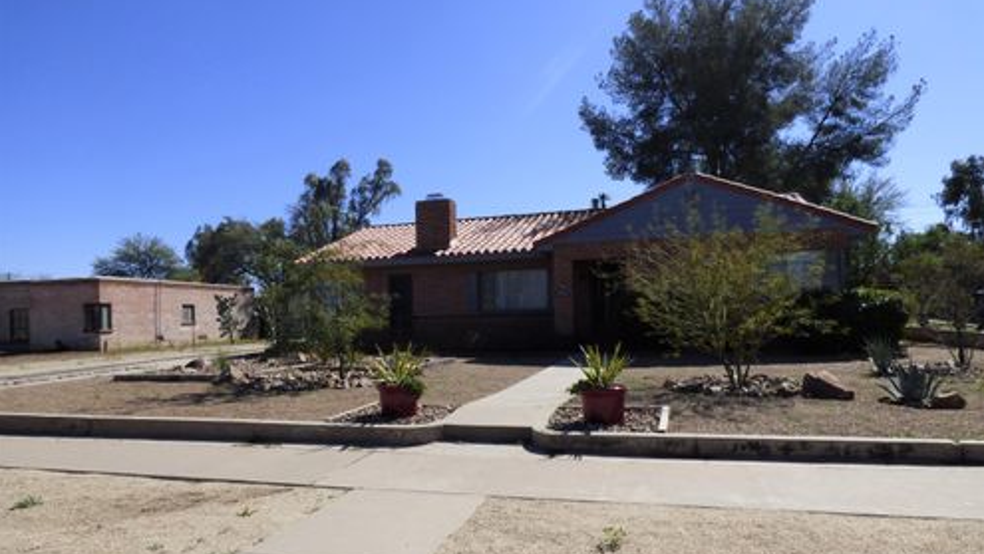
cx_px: 495
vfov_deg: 51.4
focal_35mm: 22
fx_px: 574
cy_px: 319
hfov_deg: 81.2
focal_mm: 3.58
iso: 100
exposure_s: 1/1600
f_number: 3.2
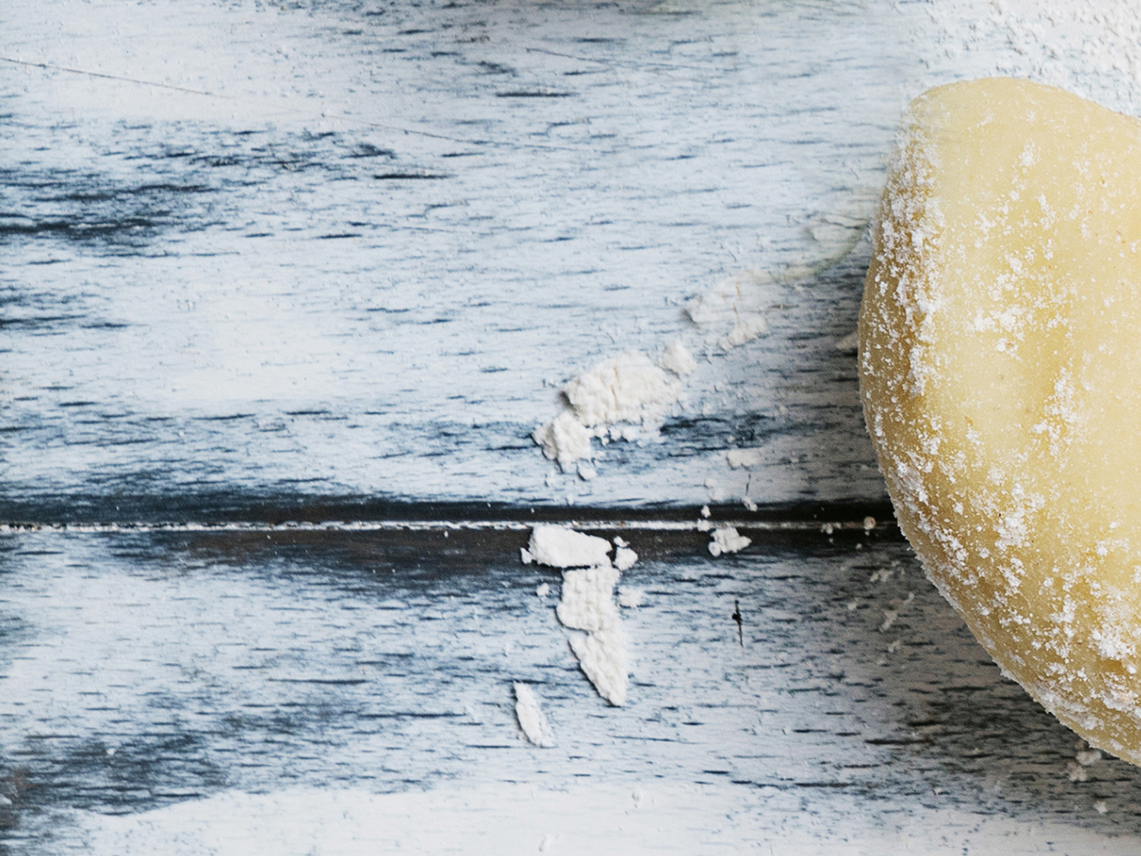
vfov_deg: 4.8
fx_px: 10118
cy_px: -438
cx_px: 2413
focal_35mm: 307
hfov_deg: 6.2
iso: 100
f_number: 11
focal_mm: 67
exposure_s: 1/200
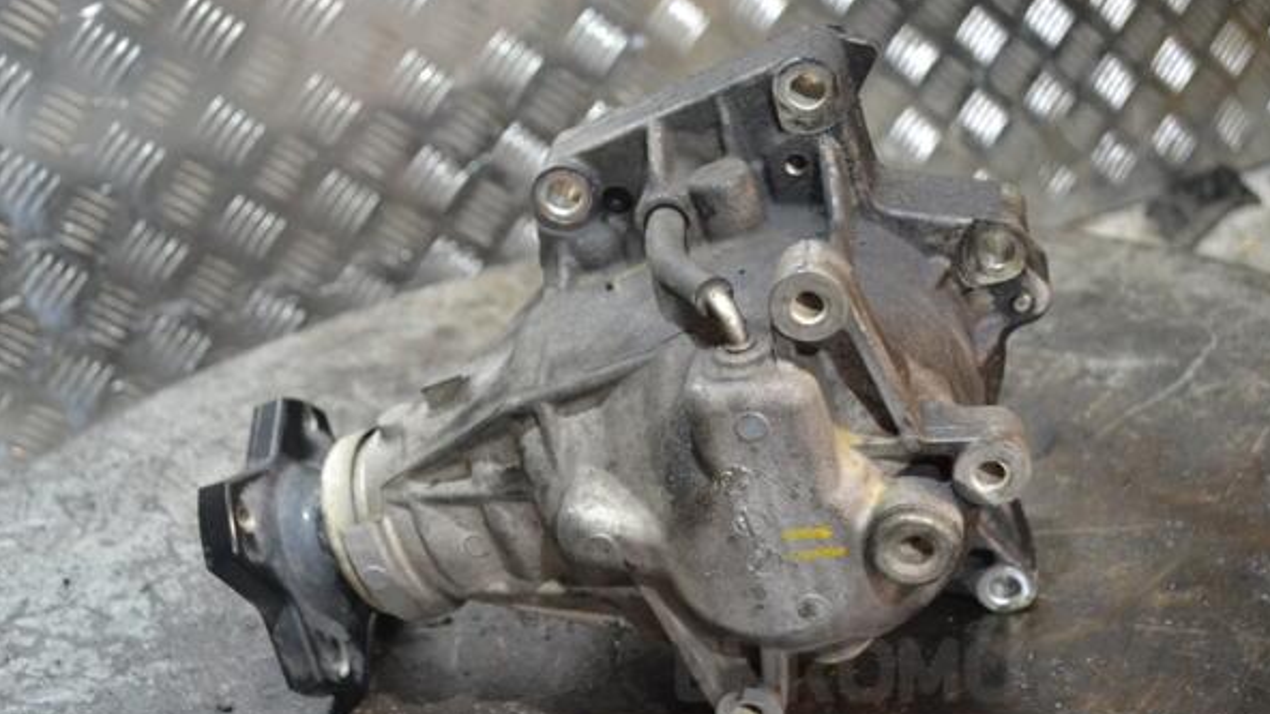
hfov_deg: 40.6
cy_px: 384
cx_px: 635
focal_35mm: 51
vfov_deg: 23.5
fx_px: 1717
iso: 3200
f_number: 4.8
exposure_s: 1/25
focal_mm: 32
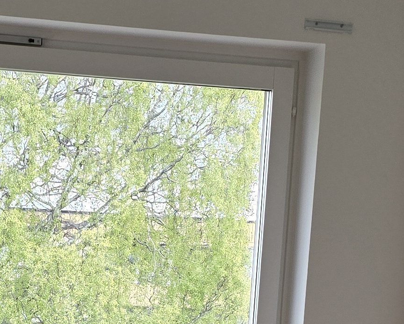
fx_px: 1244
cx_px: 37
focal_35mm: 104
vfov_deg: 13.8
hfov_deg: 18.1
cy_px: 511
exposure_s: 1/180
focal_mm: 6.3
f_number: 1.7
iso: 64
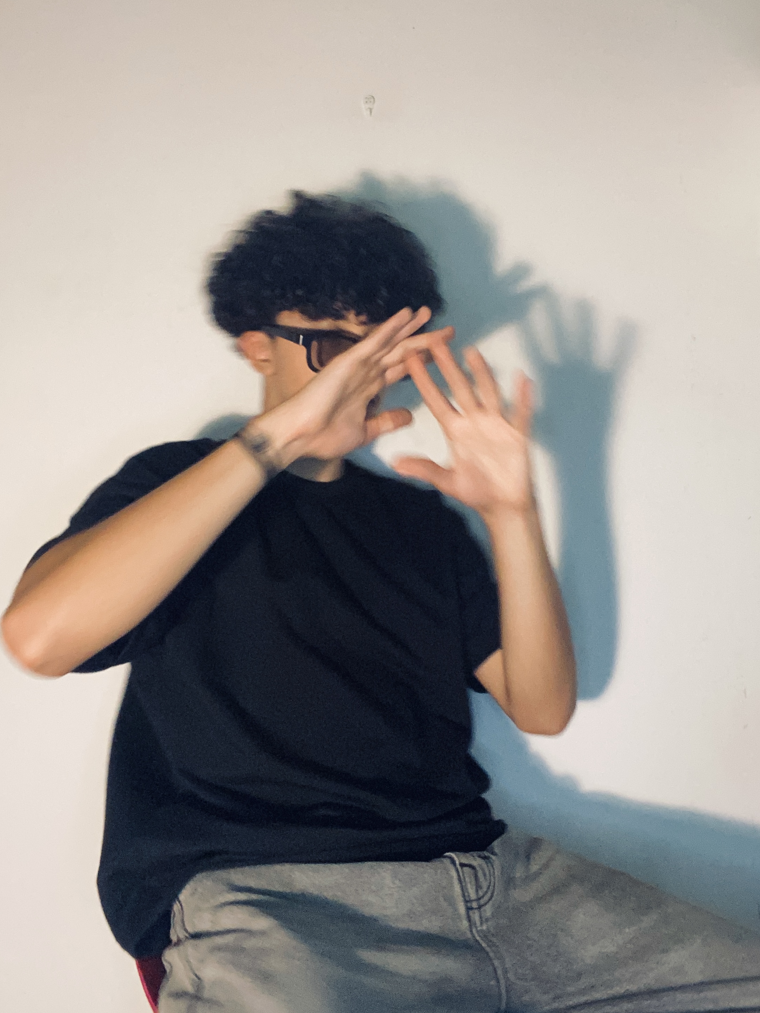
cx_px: 389
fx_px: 937
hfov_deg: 44.2
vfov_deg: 56.8
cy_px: 512
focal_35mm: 32
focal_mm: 2.71
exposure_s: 1/25
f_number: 2.2
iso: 400
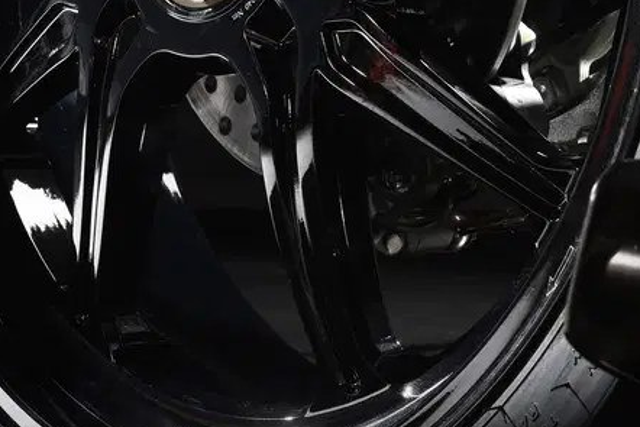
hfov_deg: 21.1
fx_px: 1689
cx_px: 542
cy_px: -73
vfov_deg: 14.0
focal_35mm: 95
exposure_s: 1/125
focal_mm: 35
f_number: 14
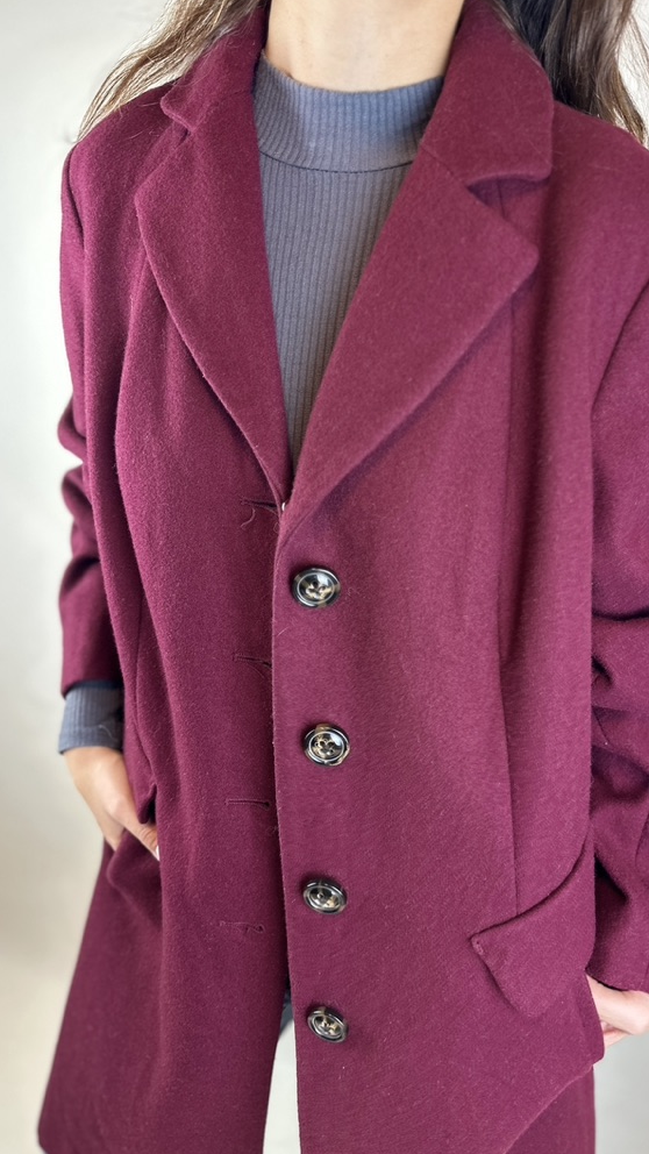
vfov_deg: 69.9
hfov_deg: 42.7
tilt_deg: -24.2
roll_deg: -3.0
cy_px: 579
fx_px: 826
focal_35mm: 27
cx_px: 390
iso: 50
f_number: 1.78
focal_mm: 6.86
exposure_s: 1/125
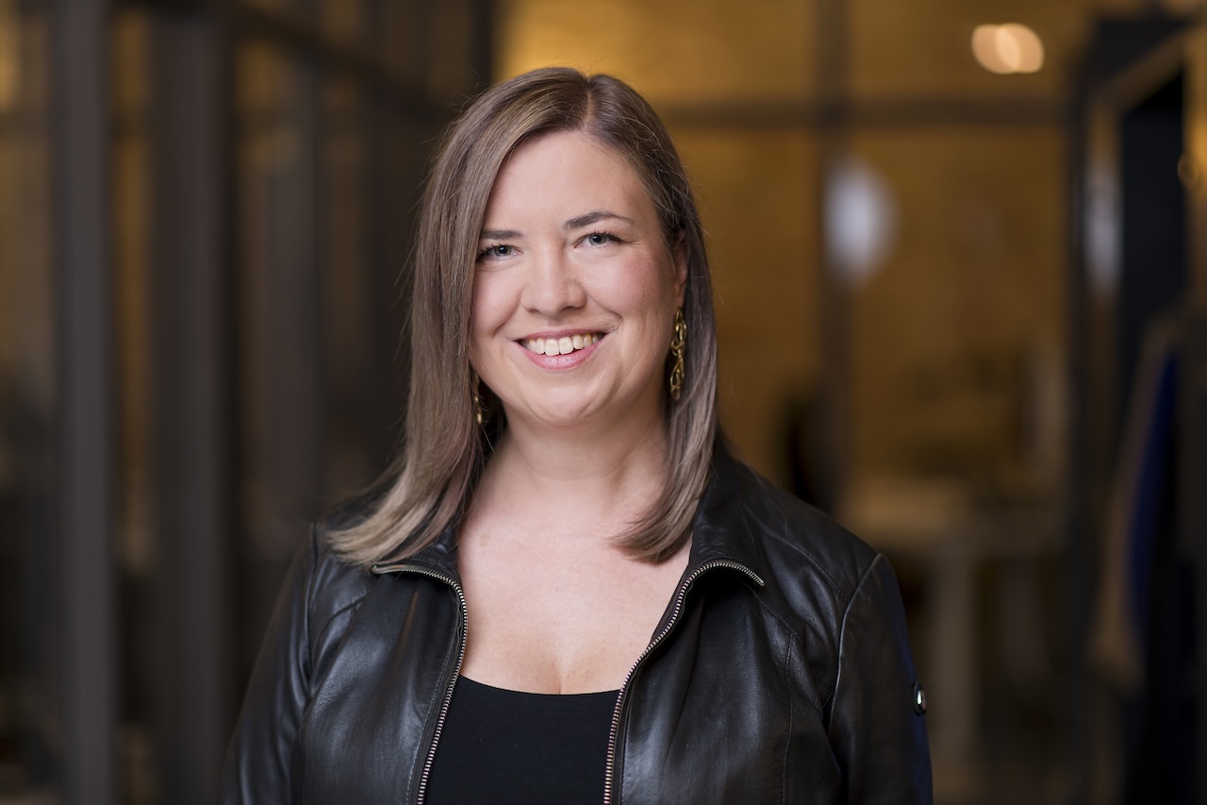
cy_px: 402
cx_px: 604
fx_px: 2849
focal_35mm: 85
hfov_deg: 23.9
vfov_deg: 16.1
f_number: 2
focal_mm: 85
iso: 100
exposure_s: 1/125
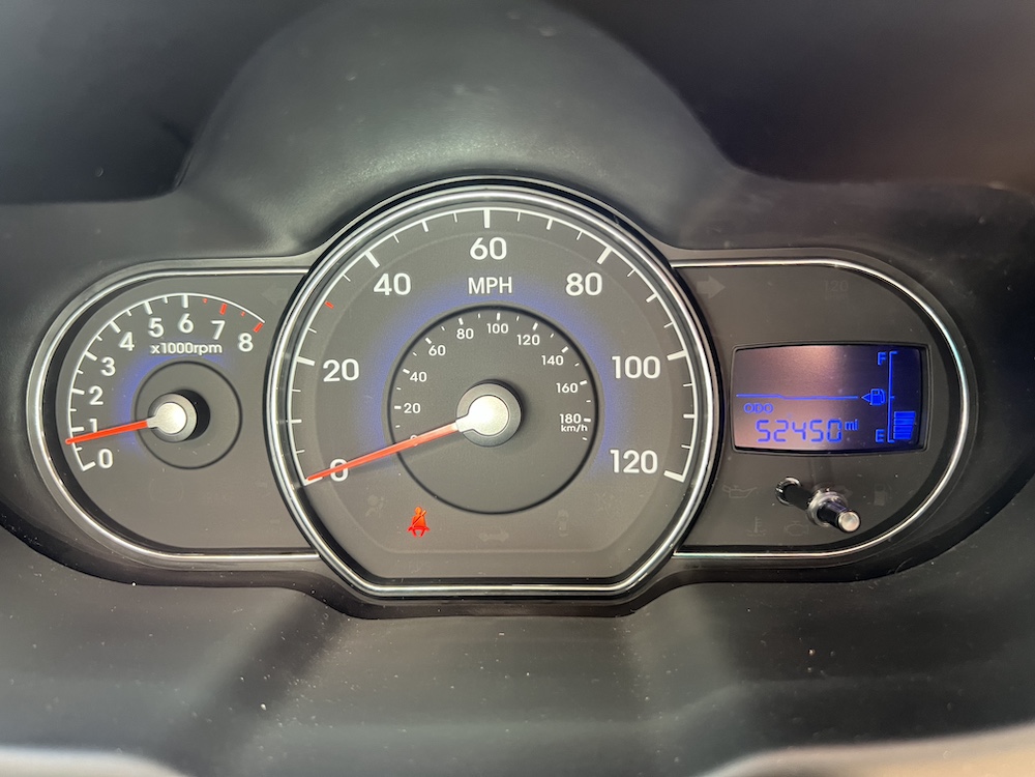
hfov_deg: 67.3
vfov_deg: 53.1
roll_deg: +2.9
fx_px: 777
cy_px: 388
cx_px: 518
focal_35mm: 26
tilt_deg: -28.3
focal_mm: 5.7
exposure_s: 1/60
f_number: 1.5
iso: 200
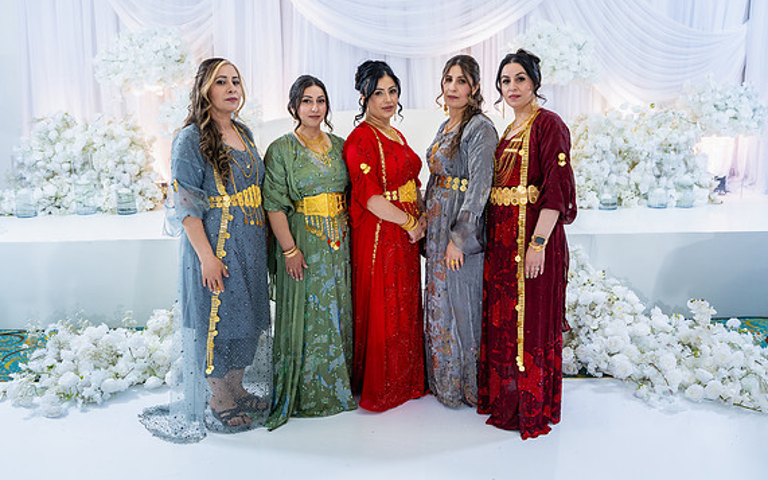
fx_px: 607
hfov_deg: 64.6
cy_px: 233
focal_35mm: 29
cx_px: 387
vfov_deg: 43.2
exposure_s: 1/160
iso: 500
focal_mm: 28
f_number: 2.8
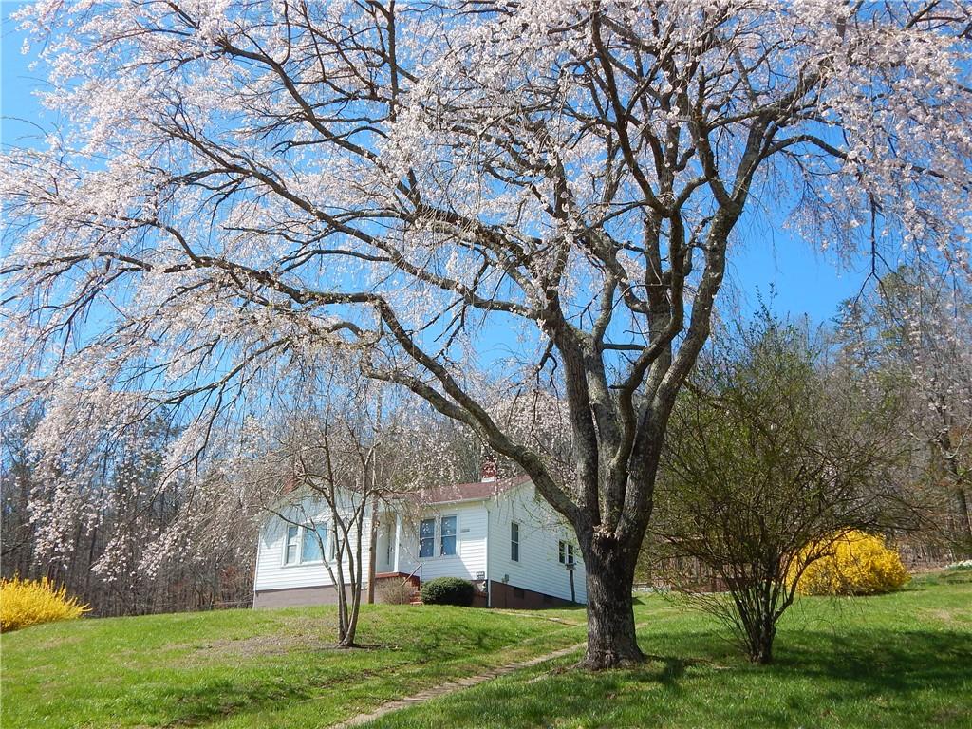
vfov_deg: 45.4
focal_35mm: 31
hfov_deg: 58.4
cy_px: 364
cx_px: 486
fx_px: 870
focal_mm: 5.6
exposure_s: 1/1000
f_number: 3.2
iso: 125
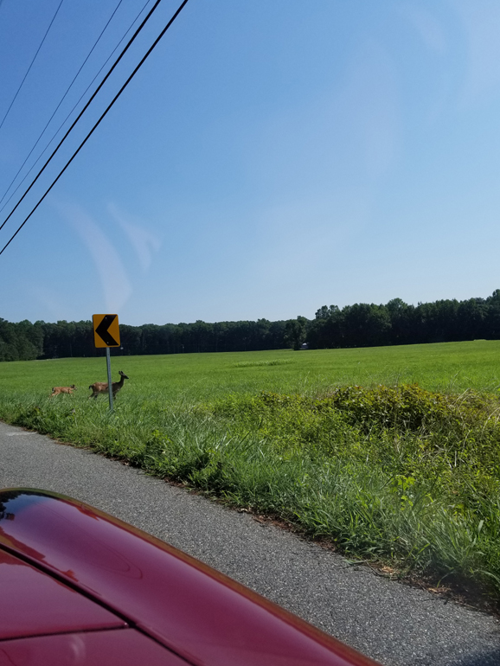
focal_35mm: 27
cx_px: 253
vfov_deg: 65.3
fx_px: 520
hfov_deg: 51.4
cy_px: 344
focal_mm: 4.25
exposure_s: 1/3376
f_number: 1.7
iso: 50
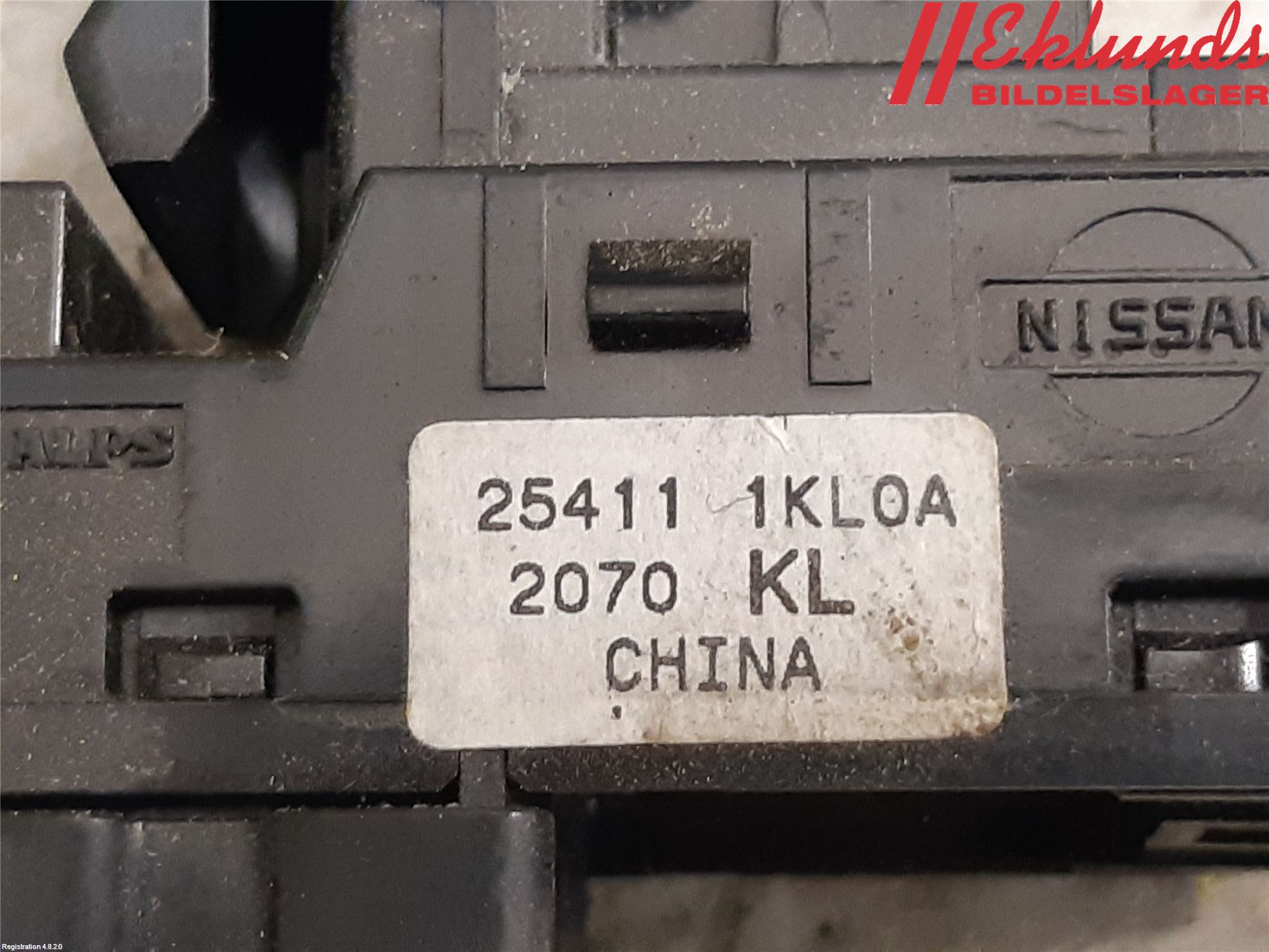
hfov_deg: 67.3
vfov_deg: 53.1
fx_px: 953
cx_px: 634
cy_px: 476
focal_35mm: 26
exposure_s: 1/25
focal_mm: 3.93
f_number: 1.7
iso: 250
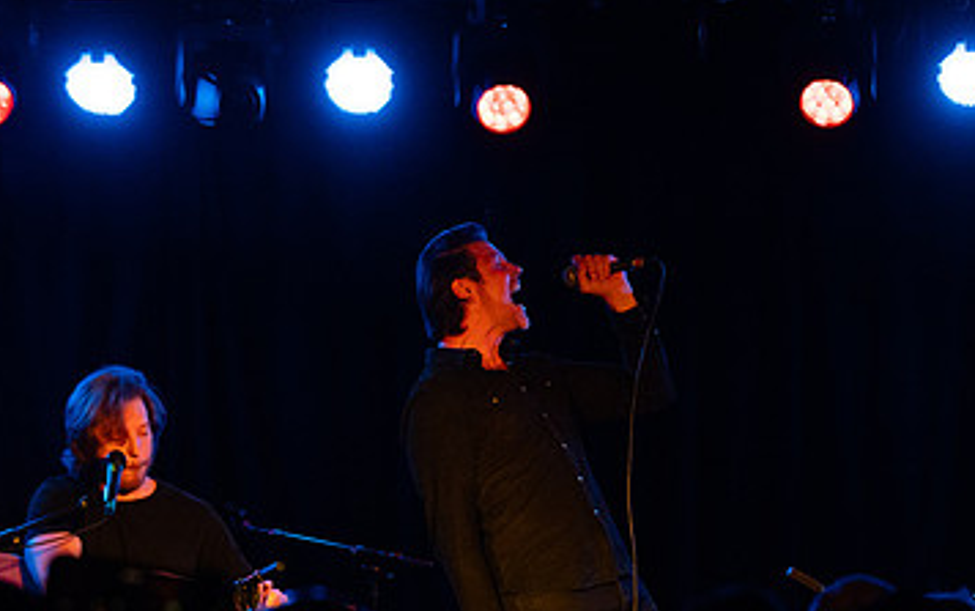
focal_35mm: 251
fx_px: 6674
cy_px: 509
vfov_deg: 5.2
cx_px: 557
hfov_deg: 8.4
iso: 2500
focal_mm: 130
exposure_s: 1/640
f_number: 4
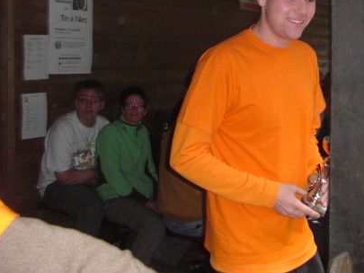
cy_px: 77
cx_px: 267
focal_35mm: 60
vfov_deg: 24.2
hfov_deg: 31.7
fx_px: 631
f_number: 3.4
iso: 200
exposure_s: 1/60
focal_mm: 6.3
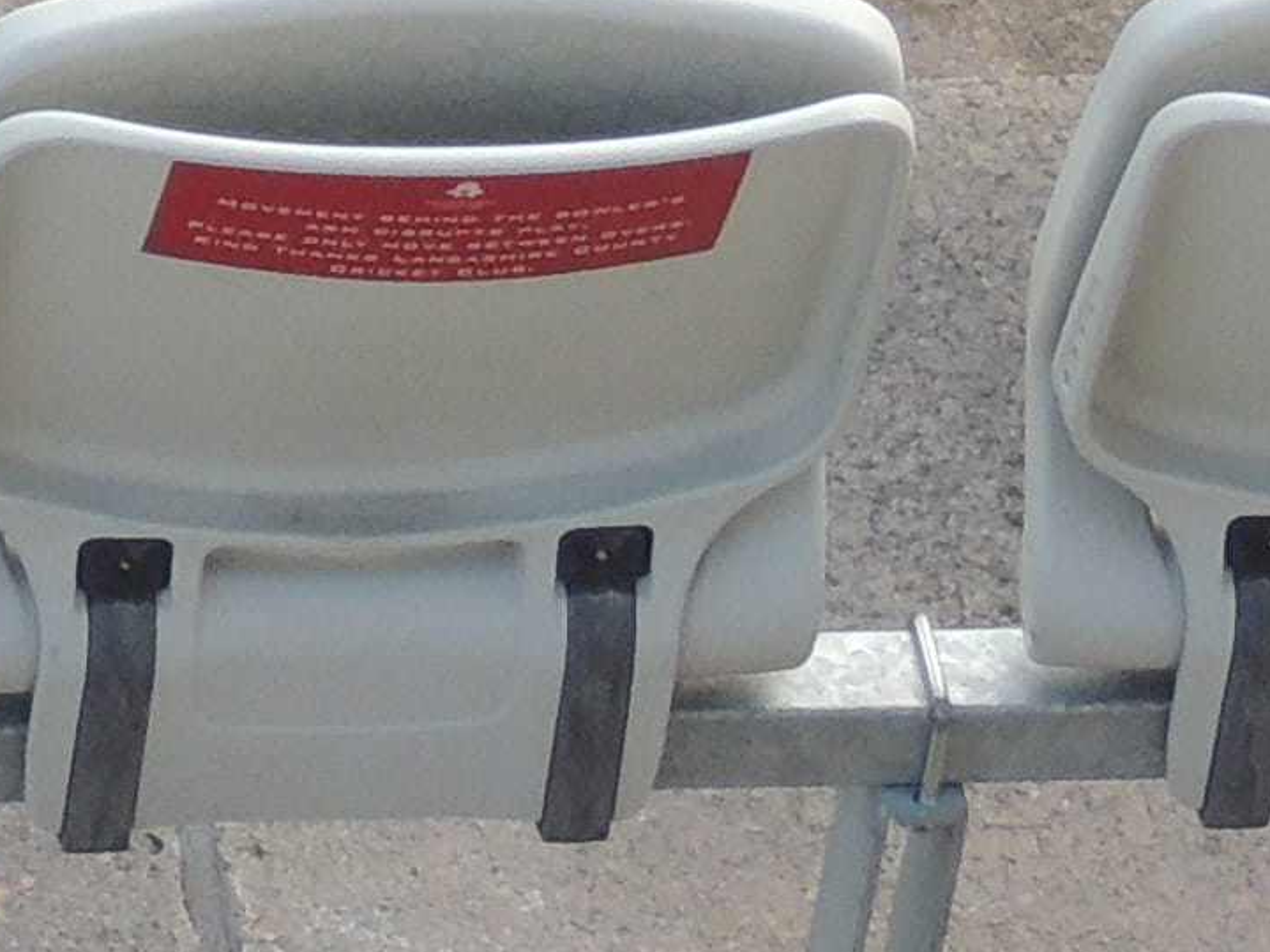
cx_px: -2143
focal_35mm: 865
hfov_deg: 2.3
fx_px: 31730
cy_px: -786
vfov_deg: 1.7
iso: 140
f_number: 4.3
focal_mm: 24
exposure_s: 1/125
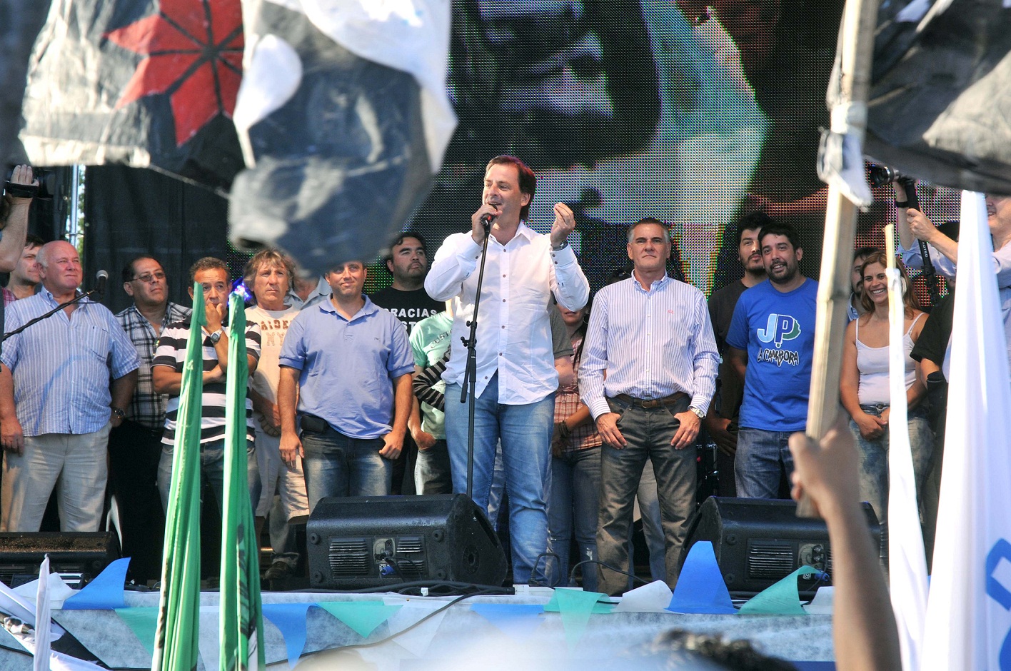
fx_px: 2524
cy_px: 336
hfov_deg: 22.7
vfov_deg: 15.1
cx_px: 506
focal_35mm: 90
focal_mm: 60
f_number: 5.6
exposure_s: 1/250
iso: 250
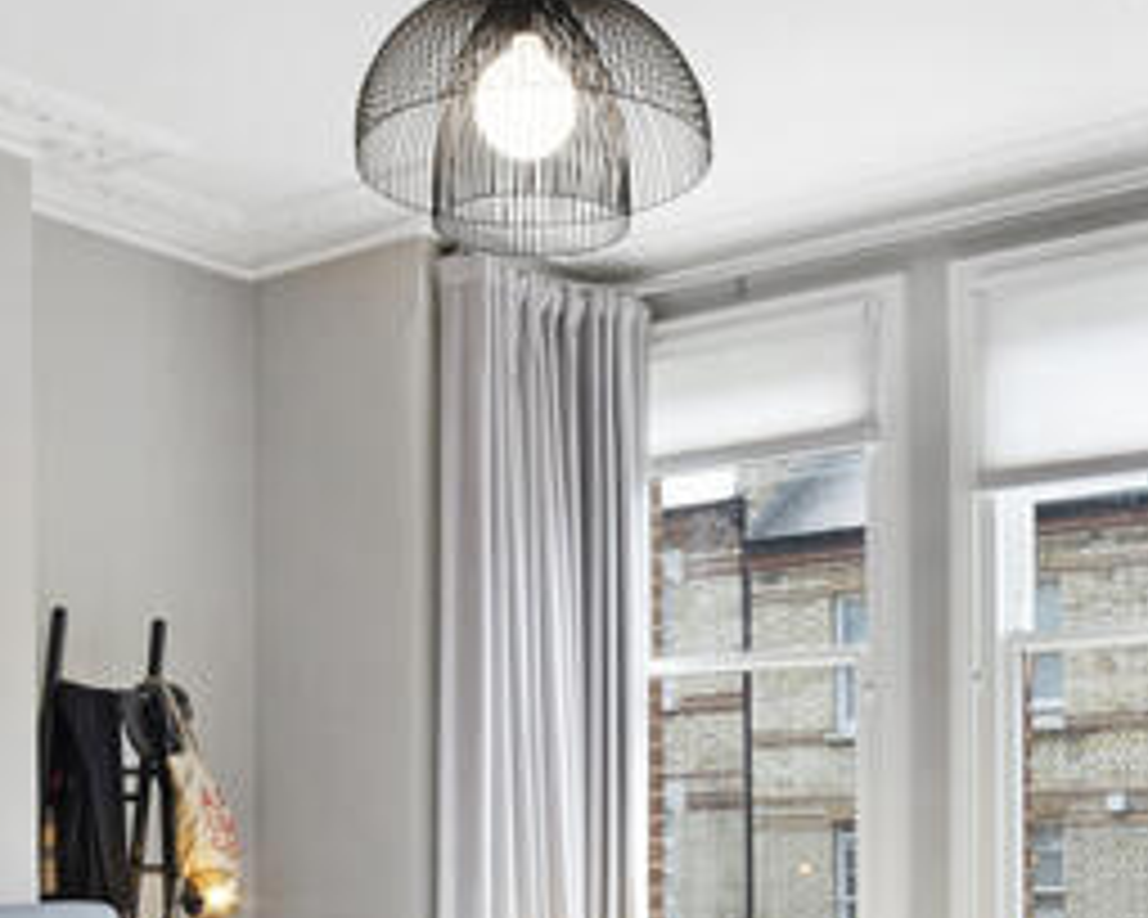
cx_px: 644
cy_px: 832
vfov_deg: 29.5
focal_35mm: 49
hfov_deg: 38.0
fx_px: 1665
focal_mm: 13
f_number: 16
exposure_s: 1/13
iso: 200
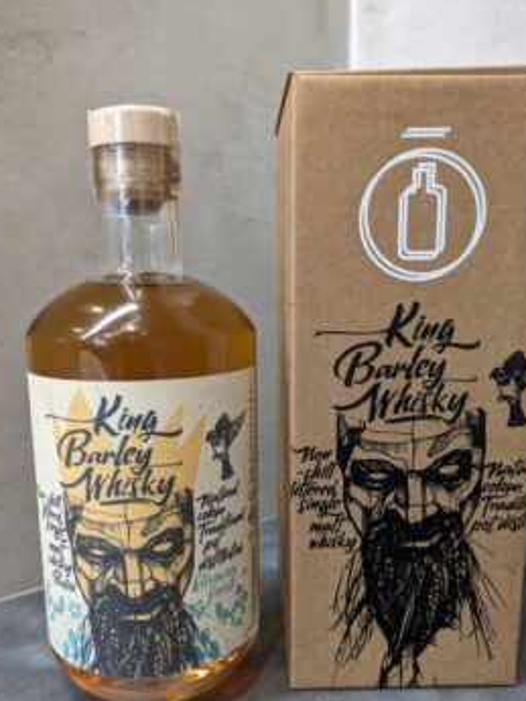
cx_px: 276
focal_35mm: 29
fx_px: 587
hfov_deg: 48.2
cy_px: 400
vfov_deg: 61.4
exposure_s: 1/100
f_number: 1.89
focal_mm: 5.43
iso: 335
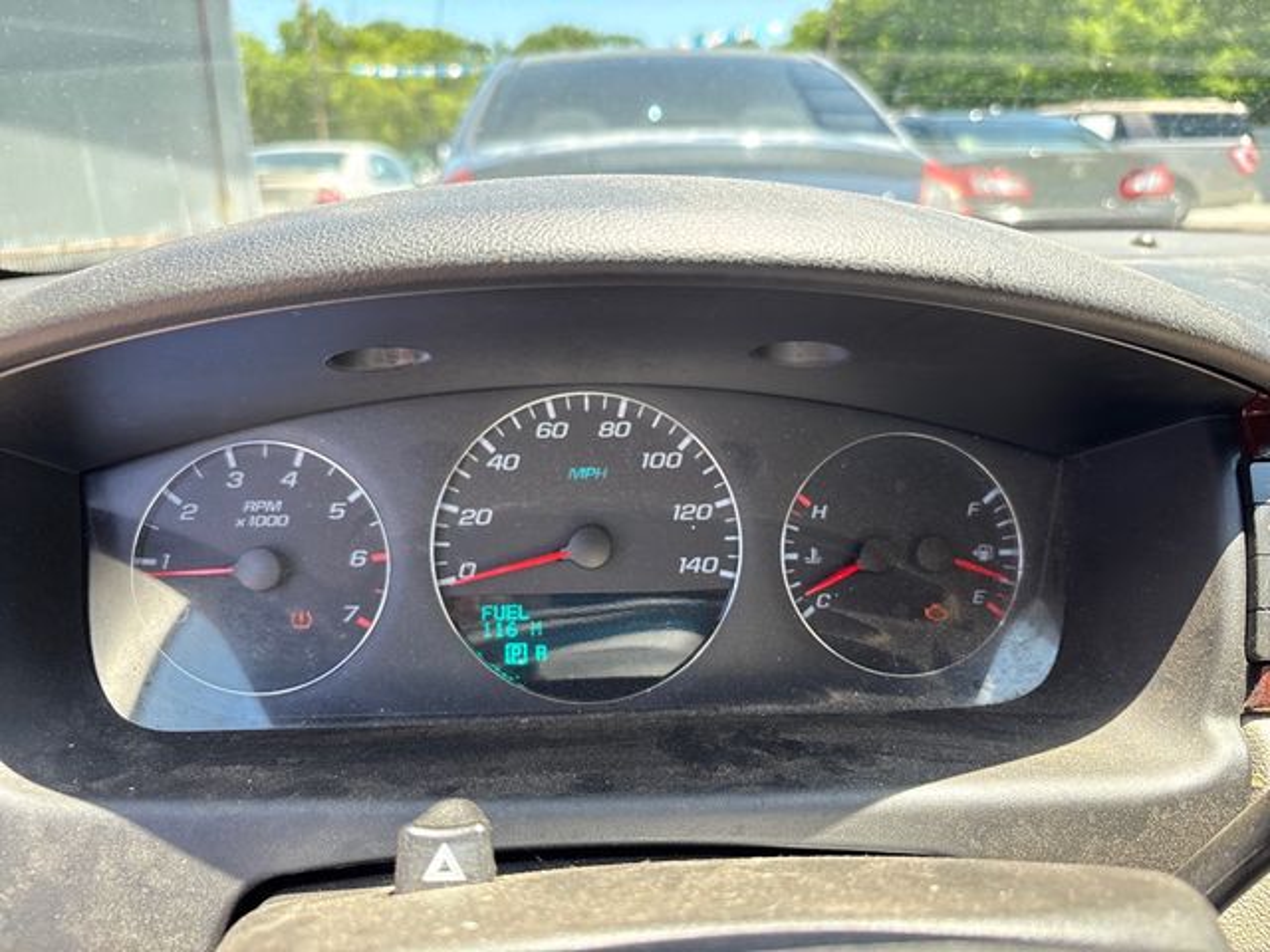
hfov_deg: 67.3
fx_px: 954
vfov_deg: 53.1
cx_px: 635
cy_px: 476
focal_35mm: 26
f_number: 1.6
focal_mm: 5.96
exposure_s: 1/121
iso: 80
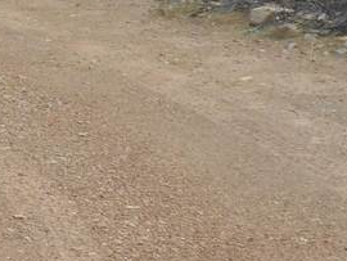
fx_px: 2659
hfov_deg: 7.2
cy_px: -41
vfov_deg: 5.6
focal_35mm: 265
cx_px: -323
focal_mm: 10
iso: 80
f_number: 4.9
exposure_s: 1/500
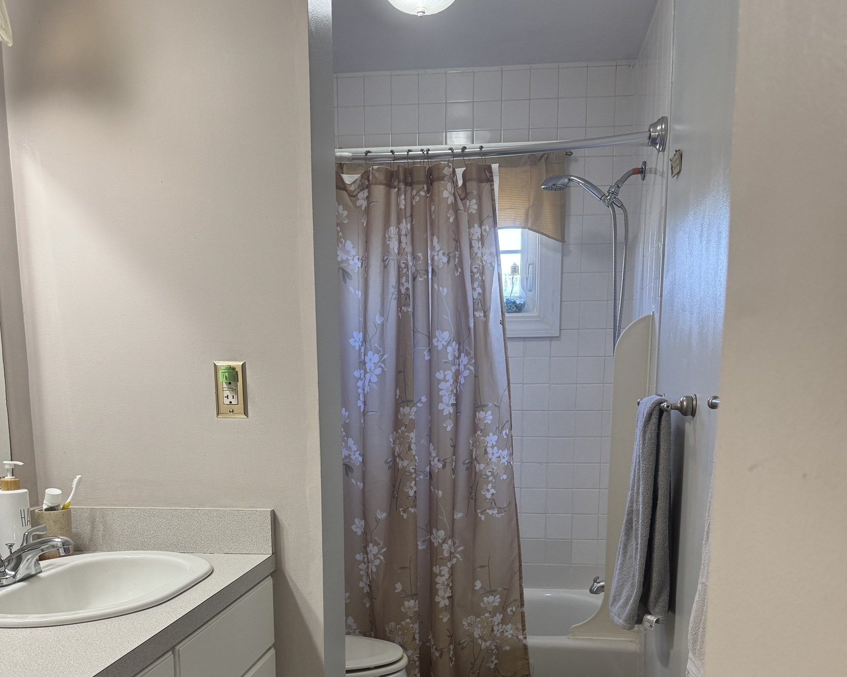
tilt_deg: -9.2
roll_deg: +0.0
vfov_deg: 42.9
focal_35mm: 33
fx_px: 827
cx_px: 420
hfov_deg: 54.2
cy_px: 522
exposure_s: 1/120
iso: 160
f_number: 1.78
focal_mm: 6.76
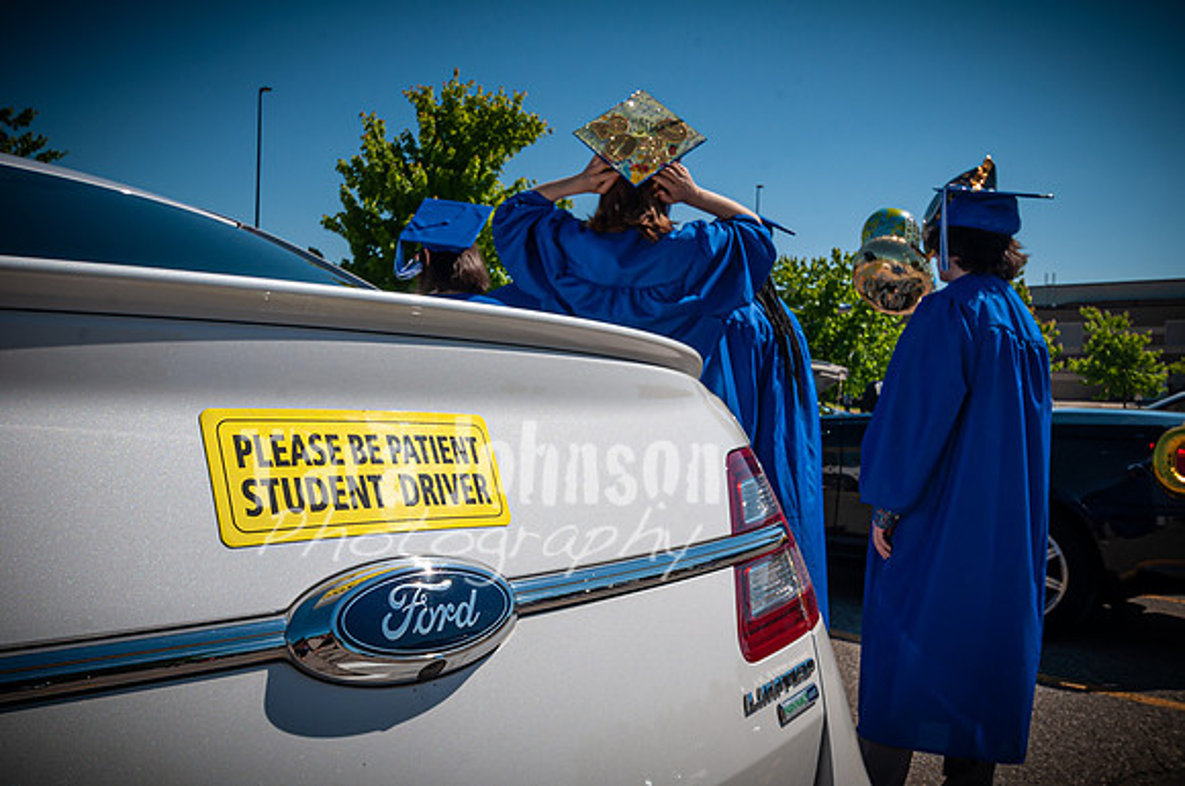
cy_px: 393
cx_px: 592
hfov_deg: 57.3
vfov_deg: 39.9
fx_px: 1085
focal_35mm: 33
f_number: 11
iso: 200
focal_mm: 22
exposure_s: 1/500
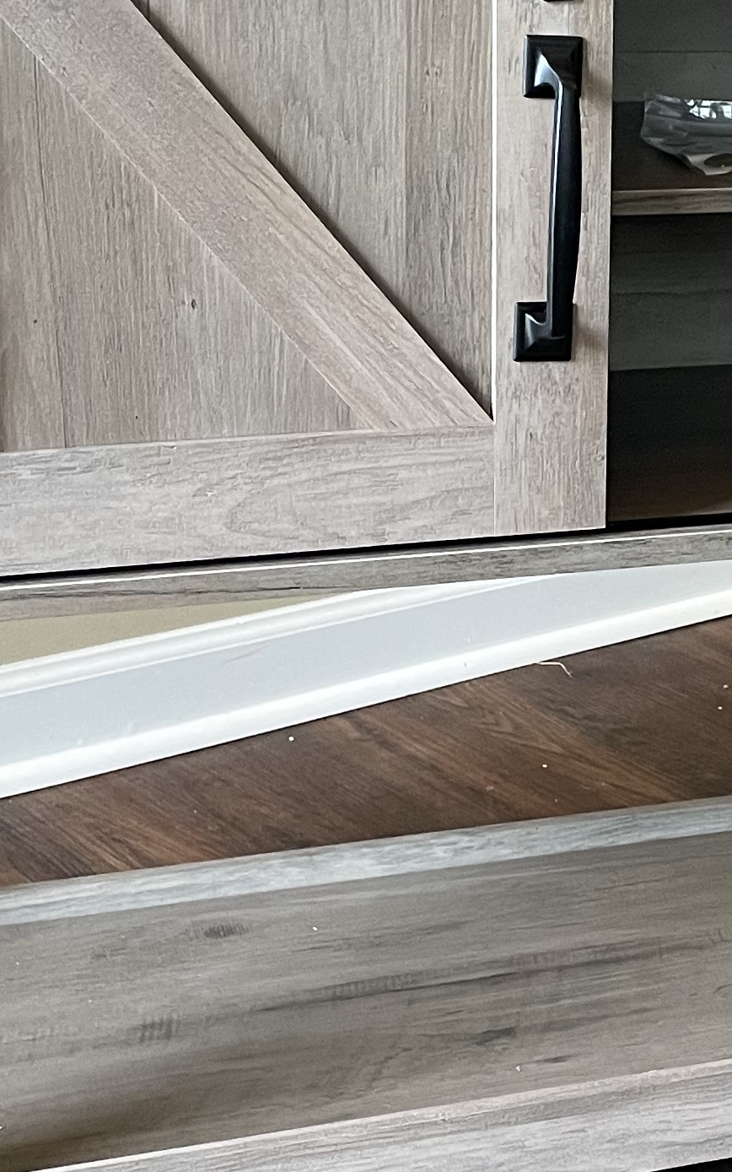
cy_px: 481
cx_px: 771
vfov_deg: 25.8
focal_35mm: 80
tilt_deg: -14.1
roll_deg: -2.2
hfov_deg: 15.9
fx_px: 2554
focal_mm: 4.2
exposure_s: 1/60
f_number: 1.6
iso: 250
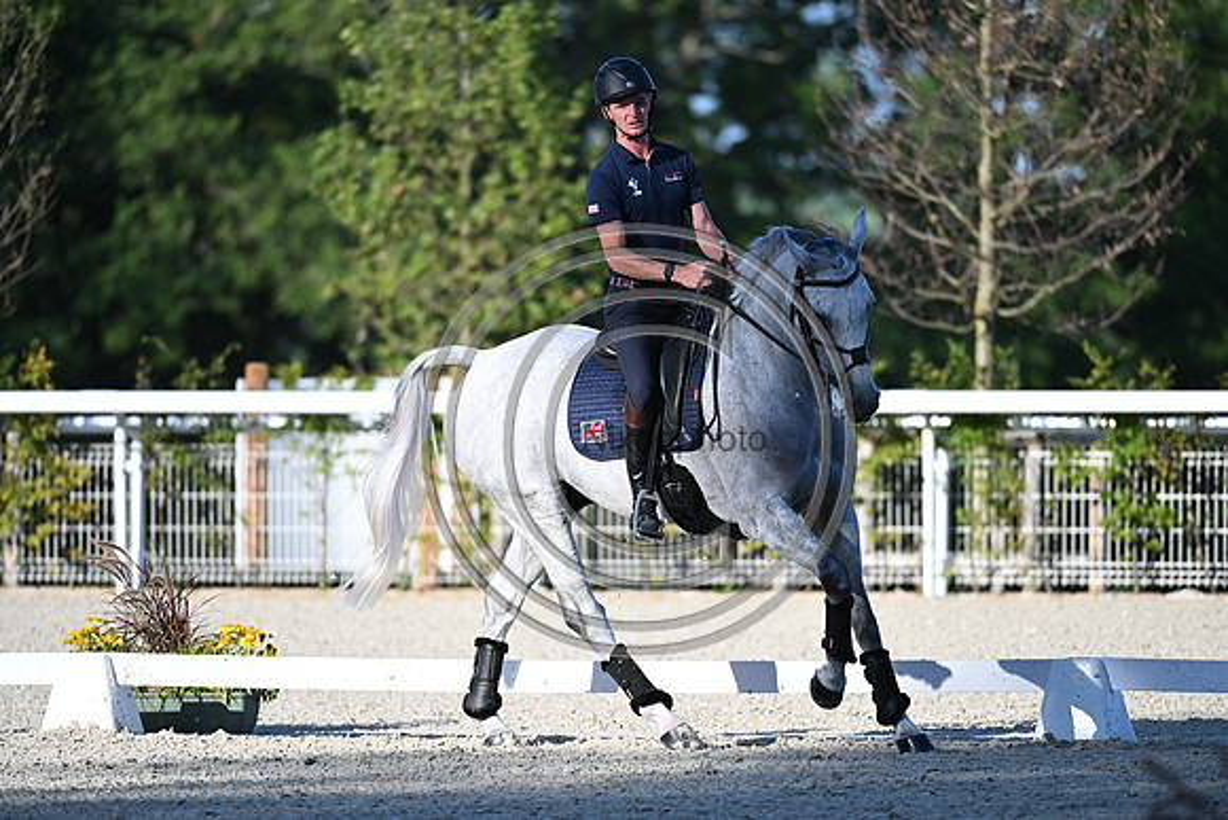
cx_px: 614
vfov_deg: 4.0
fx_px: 11600
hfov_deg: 6.1
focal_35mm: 340
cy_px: 410
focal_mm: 340
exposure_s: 1/1600
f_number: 4.5
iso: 450
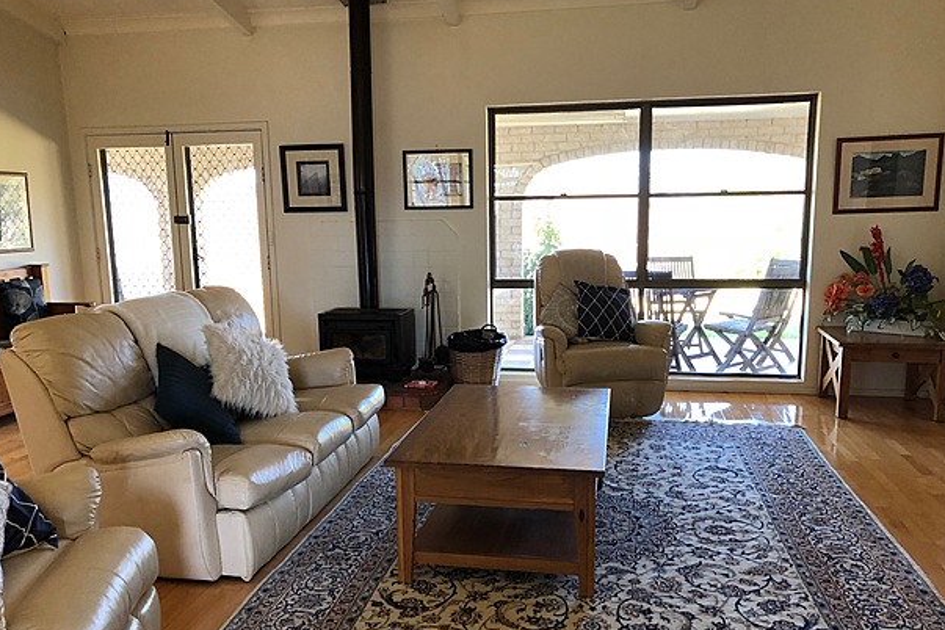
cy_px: 352
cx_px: 470
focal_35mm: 30
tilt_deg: -8.9
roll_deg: +0.4
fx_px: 787
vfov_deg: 43.5
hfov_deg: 61.9
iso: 40
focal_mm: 3.99
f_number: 1.8
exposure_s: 1/30
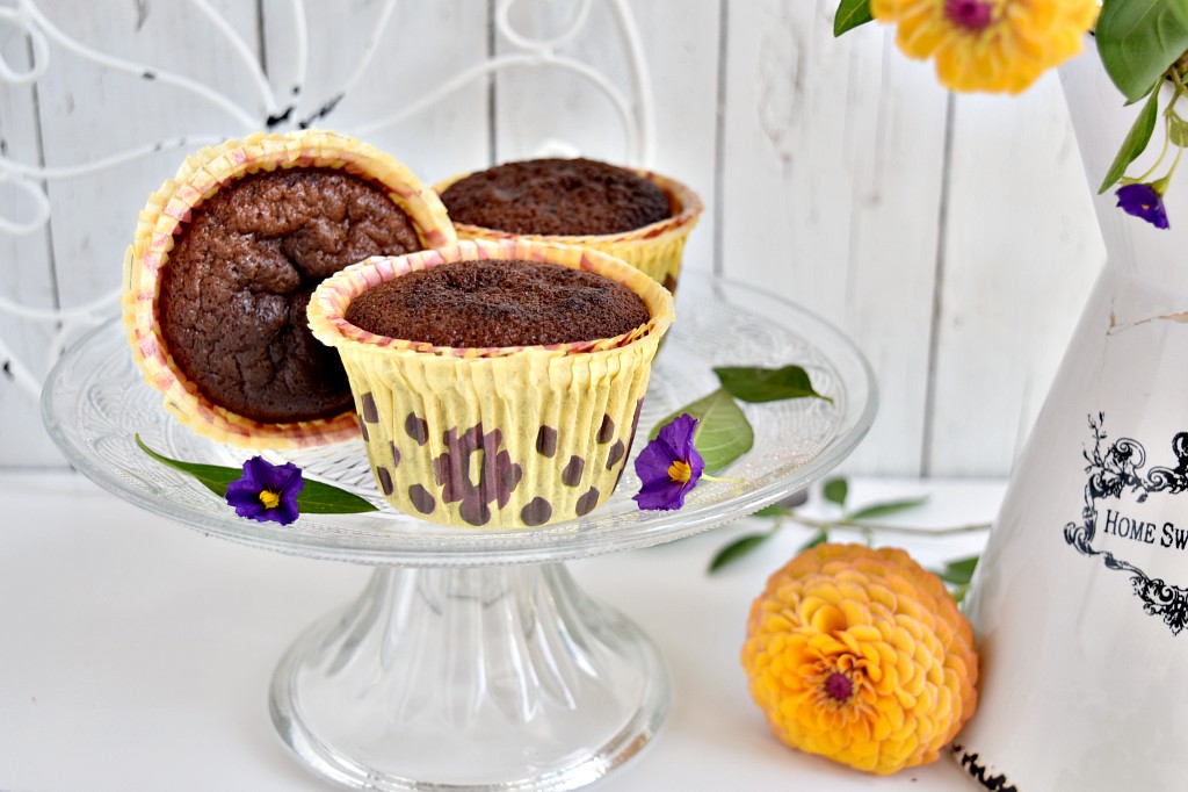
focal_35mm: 46
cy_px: 396
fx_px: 1534
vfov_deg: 28.9
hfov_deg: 42.3
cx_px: 594
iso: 100
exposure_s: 1/30
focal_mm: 31
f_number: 4.2
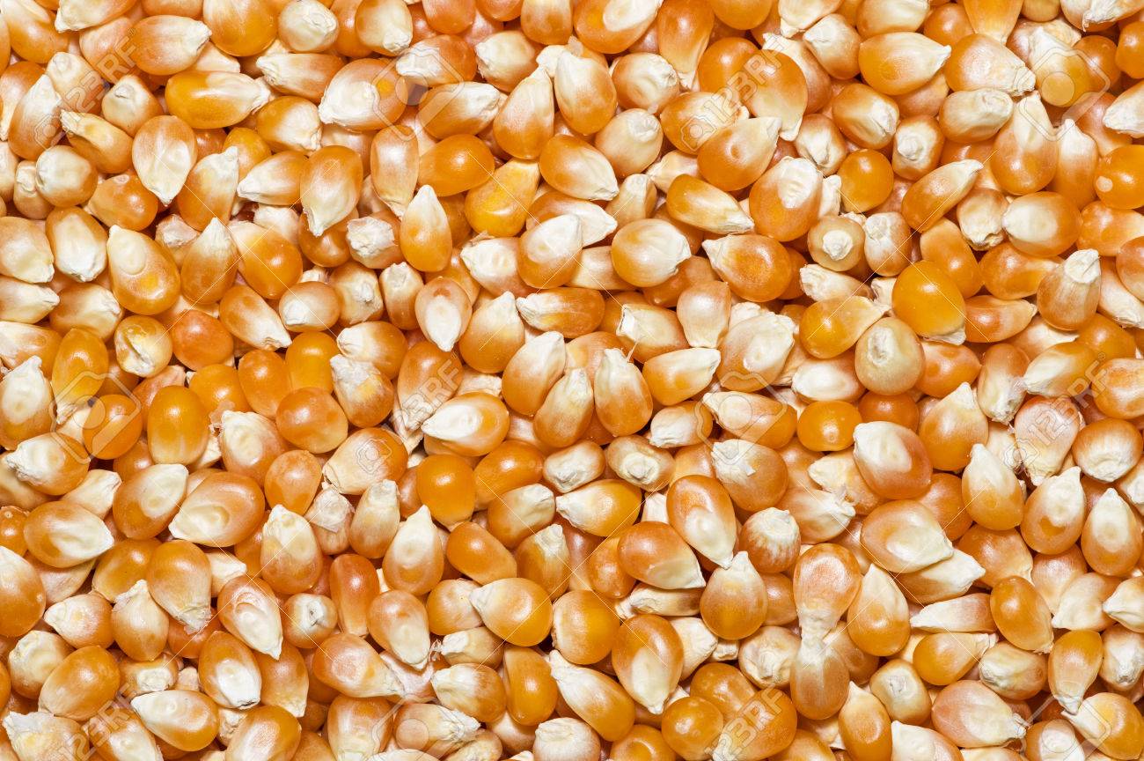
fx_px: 4762
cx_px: 572
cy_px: 380
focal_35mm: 150
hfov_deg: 13.7
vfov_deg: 9.1
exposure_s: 1/160
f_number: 13
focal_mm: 100
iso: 100
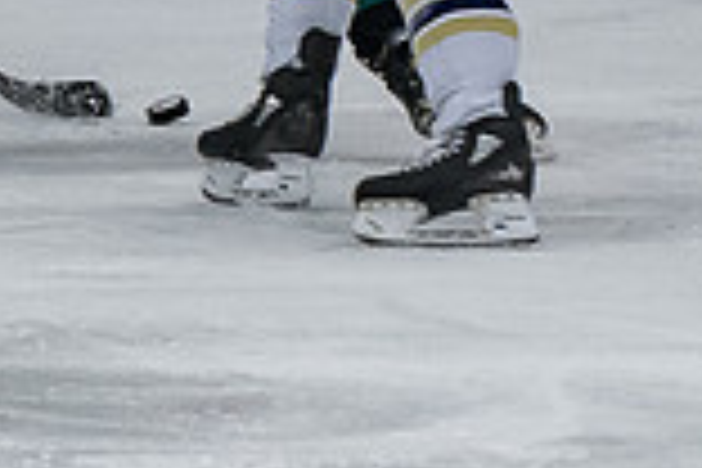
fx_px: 20571
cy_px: -246
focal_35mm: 1055
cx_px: -1033
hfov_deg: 1.9
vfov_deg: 1.3
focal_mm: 125
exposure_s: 1/800
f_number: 3.5
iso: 2500
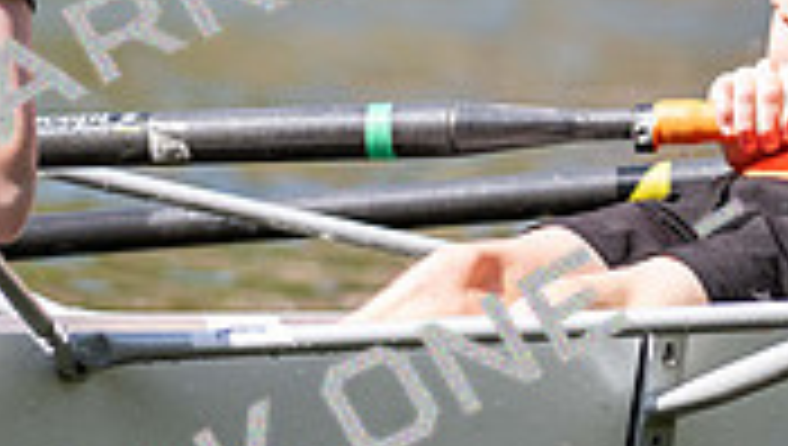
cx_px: 455
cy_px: -237
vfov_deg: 1.2
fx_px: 21760
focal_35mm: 1040
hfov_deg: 2.1
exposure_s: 1/2500
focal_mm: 300
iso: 500
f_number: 4
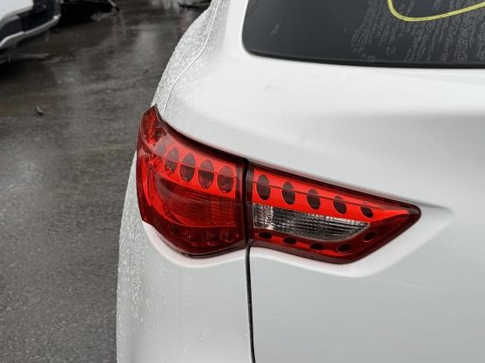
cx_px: 273
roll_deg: +0.8
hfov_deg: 28.2
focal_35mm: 69
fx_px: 966
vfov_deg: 21.3
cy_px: 167
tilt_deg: -16.3
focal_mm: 6.86
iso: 64
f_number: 1.78
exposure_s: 1/477
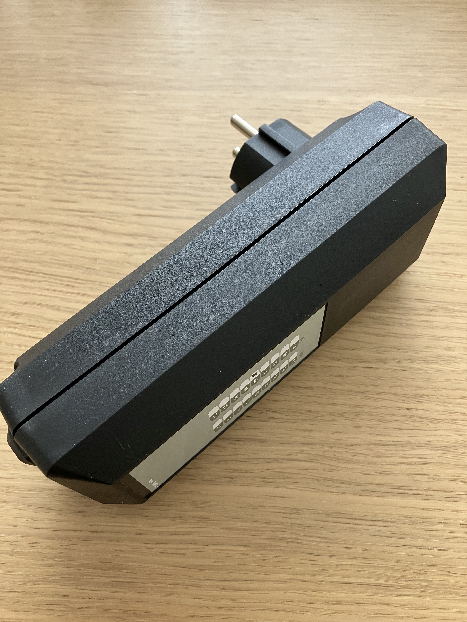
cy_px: 311
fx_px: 504
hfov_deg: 49.7
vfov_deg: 63.4
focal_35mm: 28
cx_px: 234
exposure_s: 1/77
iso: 80
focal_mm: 3.99
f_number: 1.8
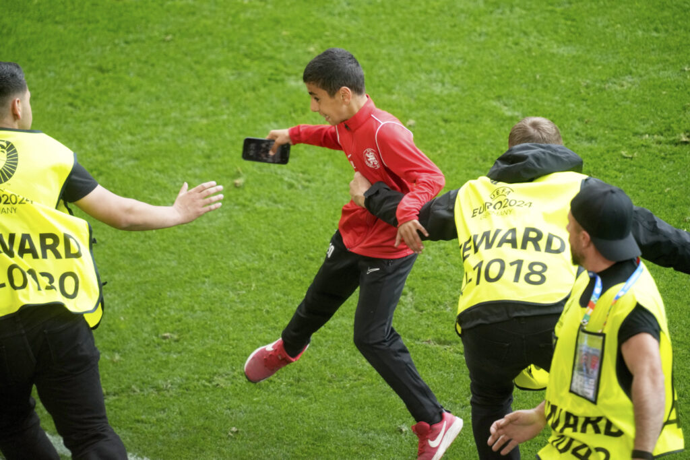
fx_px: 15334
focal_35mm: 800
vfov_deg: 1.7
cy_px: 230
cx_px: 345
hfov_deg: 2.6
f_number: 5.6
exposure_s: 1/800
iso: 1600
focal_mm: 800
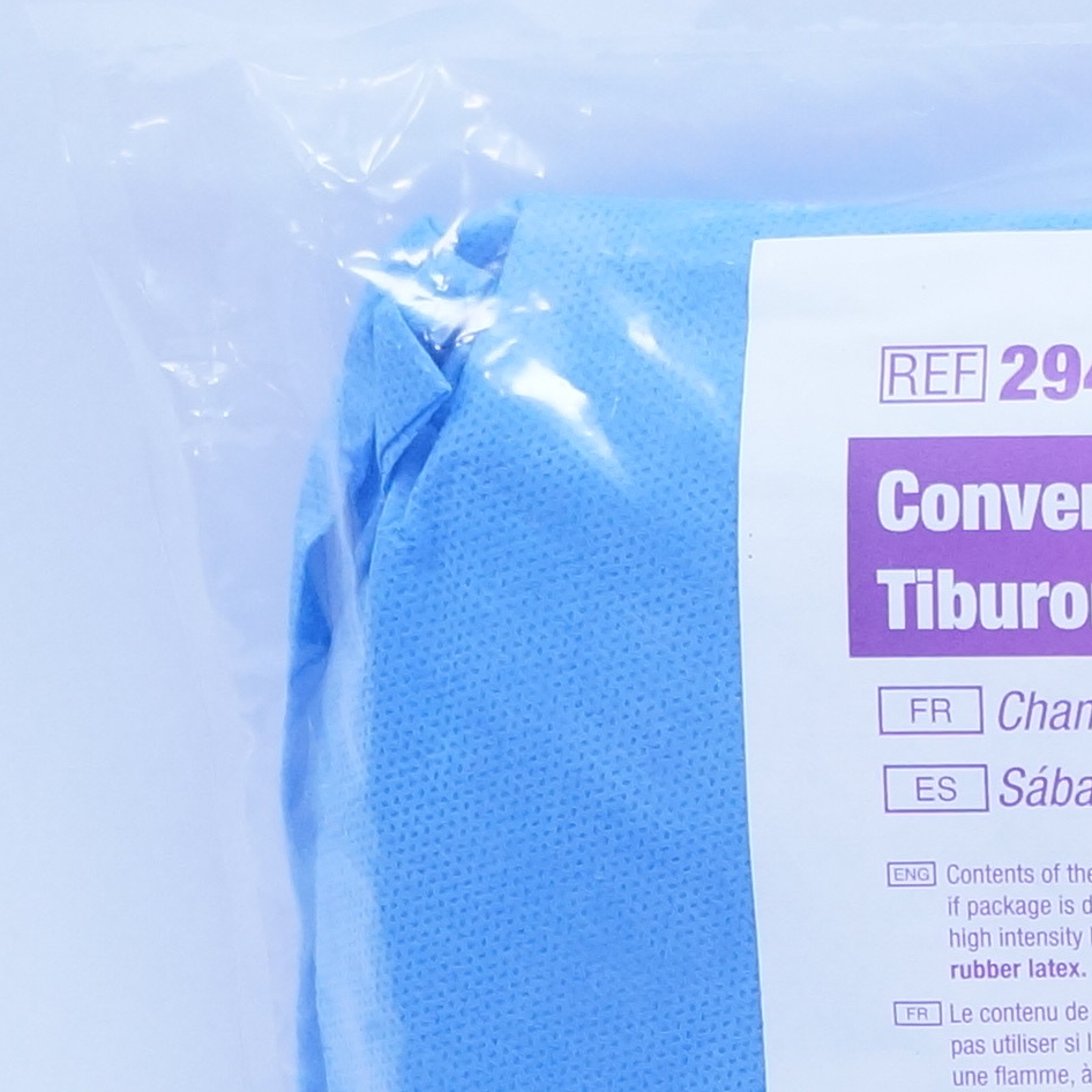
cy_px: 1138
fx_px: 4247
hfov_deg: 13.2
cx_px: 1953
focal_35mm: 119
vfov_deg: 14.4
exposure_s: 1/200
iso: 800
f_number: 4.5
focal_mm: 18
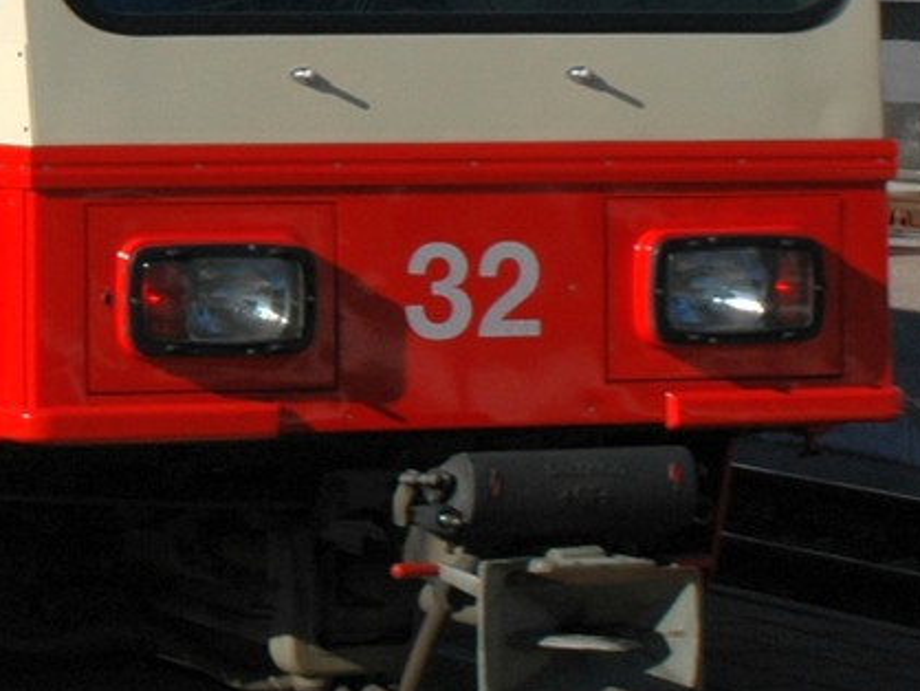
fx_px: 5457
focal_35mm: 205
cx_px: -742
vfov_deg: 7.1
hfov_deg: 9.2
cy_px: -360
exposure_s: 1/500
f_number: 11
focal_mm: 31
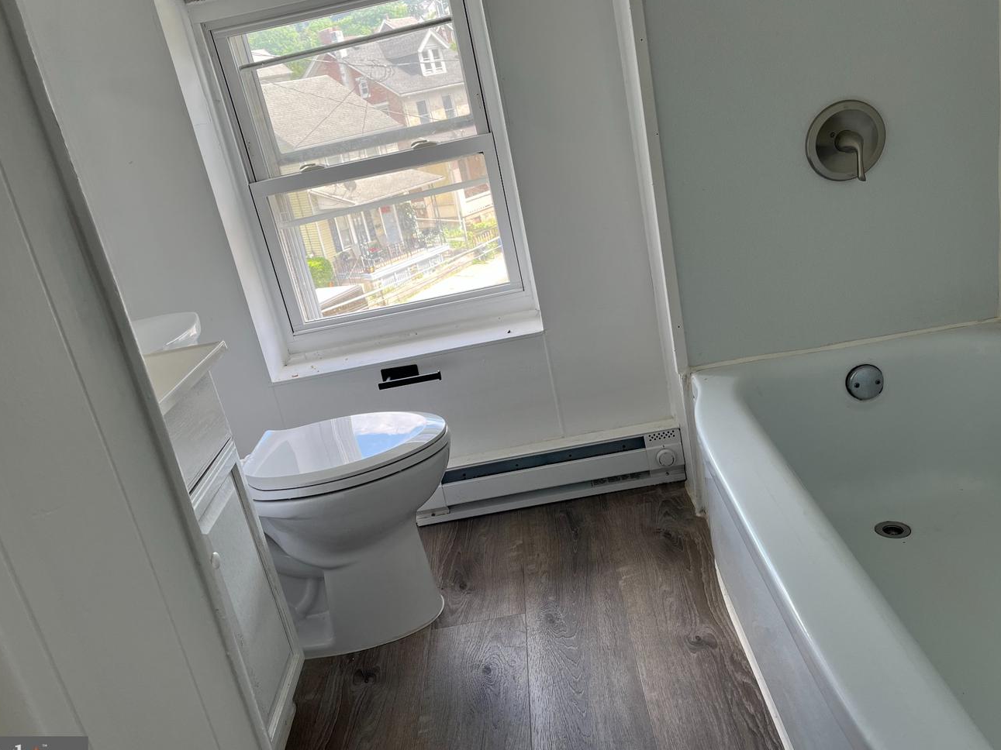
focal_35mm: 29
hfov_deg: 61.7
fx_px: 839
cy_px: 363
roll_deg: +12.2
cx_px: 510
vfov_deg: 48.2
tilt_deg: -18.1
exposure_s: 1/175
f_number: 1.6
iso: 50
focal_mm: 5.1
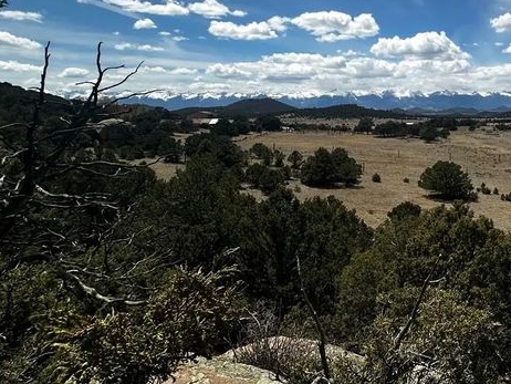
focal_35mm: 31
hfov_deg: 49.6
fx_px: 458
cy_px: 94
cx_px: 490
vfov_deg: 43.9
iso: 40
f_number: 2.2
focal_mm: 2.22
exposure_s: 1/3731
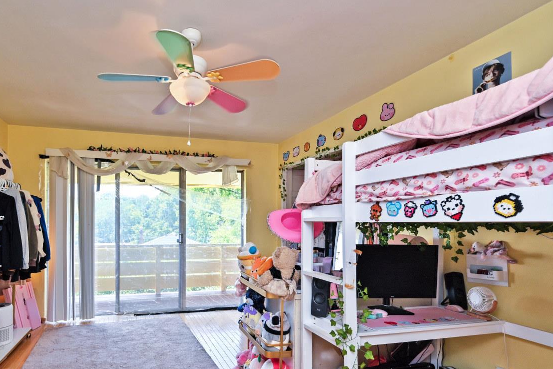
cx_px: 202
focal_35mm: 19
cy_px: 225
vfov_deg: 63.9
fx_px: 292
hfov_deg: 84.9
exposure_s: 1/125
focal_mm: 14
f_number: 5.6
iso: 140
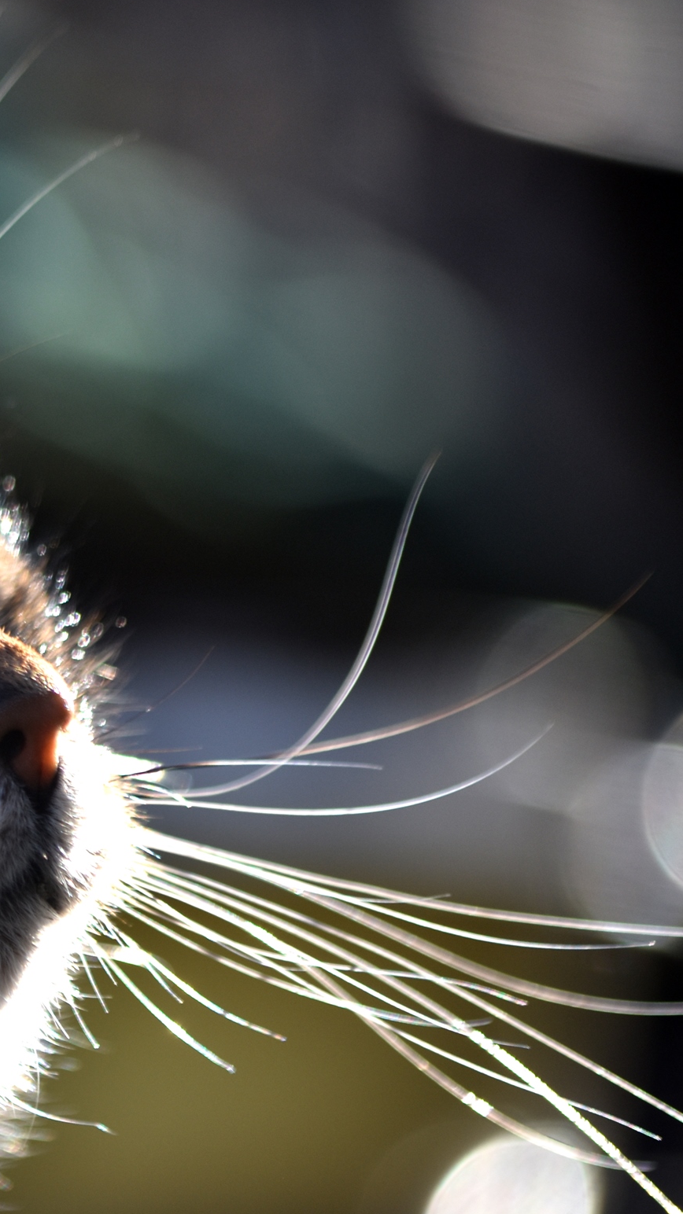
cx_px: -279
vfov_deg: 4.9
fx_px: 14269
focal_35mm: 443
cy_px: 647
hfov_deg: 2.7
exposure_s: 1/250
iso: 200
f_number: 4.5
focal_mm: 170
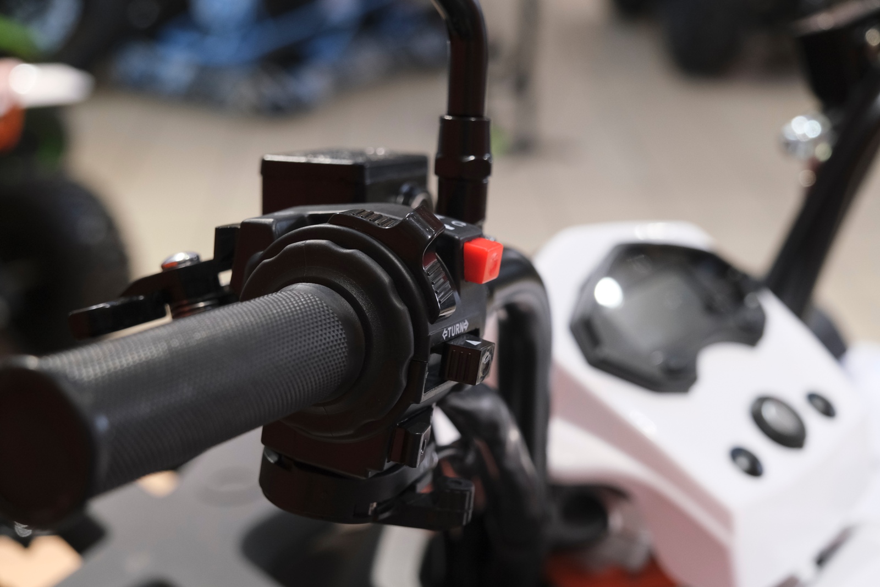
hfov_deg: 36.9
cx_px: 440
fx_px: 1320
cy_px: 294
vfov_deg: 25.1
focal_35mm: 54
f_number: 4
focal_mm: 35.8
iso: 1600
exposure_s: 1/80
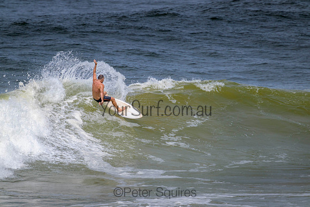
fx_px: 6890
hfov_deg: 2.6
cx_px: 155
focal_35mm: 800
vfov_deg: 1.7
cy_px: 104
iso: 500
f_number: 11
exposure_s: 1/2000
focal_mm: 800
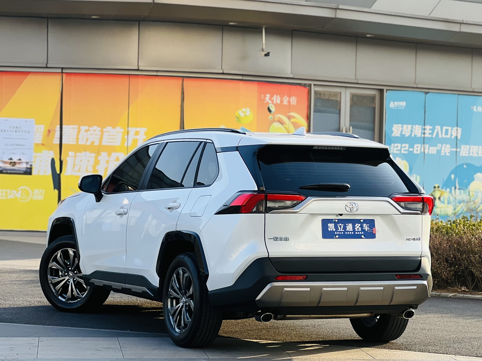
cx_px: 241
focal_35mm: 77
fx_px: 1072
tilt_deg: +0.3
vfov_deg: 19.1
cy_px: 180
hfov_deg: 25.3
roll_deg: +1.5
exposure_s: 1/138
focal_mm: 9
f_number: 2.8
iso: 20
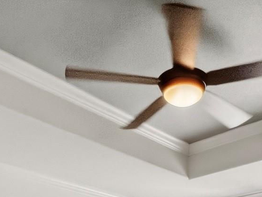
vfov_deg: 22.8
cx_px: 161
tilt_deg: -1.6
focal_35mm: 48
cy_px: 317
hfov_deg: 39.4
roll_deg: +0.2
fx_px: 363
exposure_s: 1/120
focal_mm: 1.6
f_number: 1.8
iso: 125
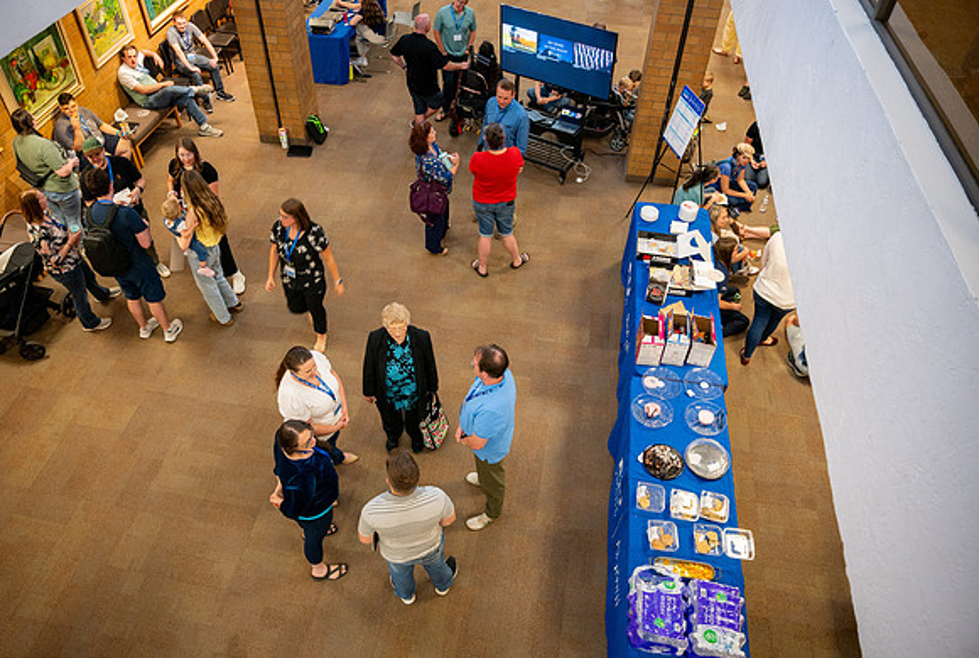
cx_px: 462
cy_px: 344
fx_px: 689
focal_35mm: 25
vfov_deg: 51.1
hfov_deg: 70.7
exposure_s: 1/40
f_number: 2.8
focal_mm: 24
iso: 400
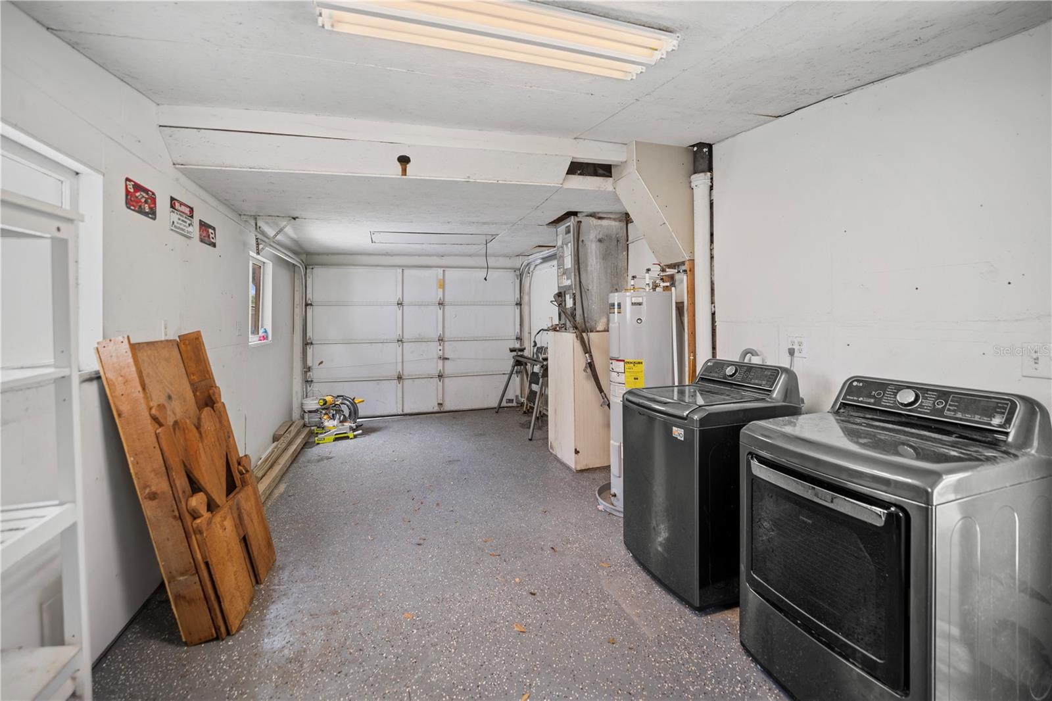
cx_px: 526
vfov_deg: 81.2
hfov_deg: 104.3
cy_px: 350
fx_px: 409
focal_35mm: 14
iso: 100
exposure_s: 1/20
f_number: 2.8
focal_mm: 14
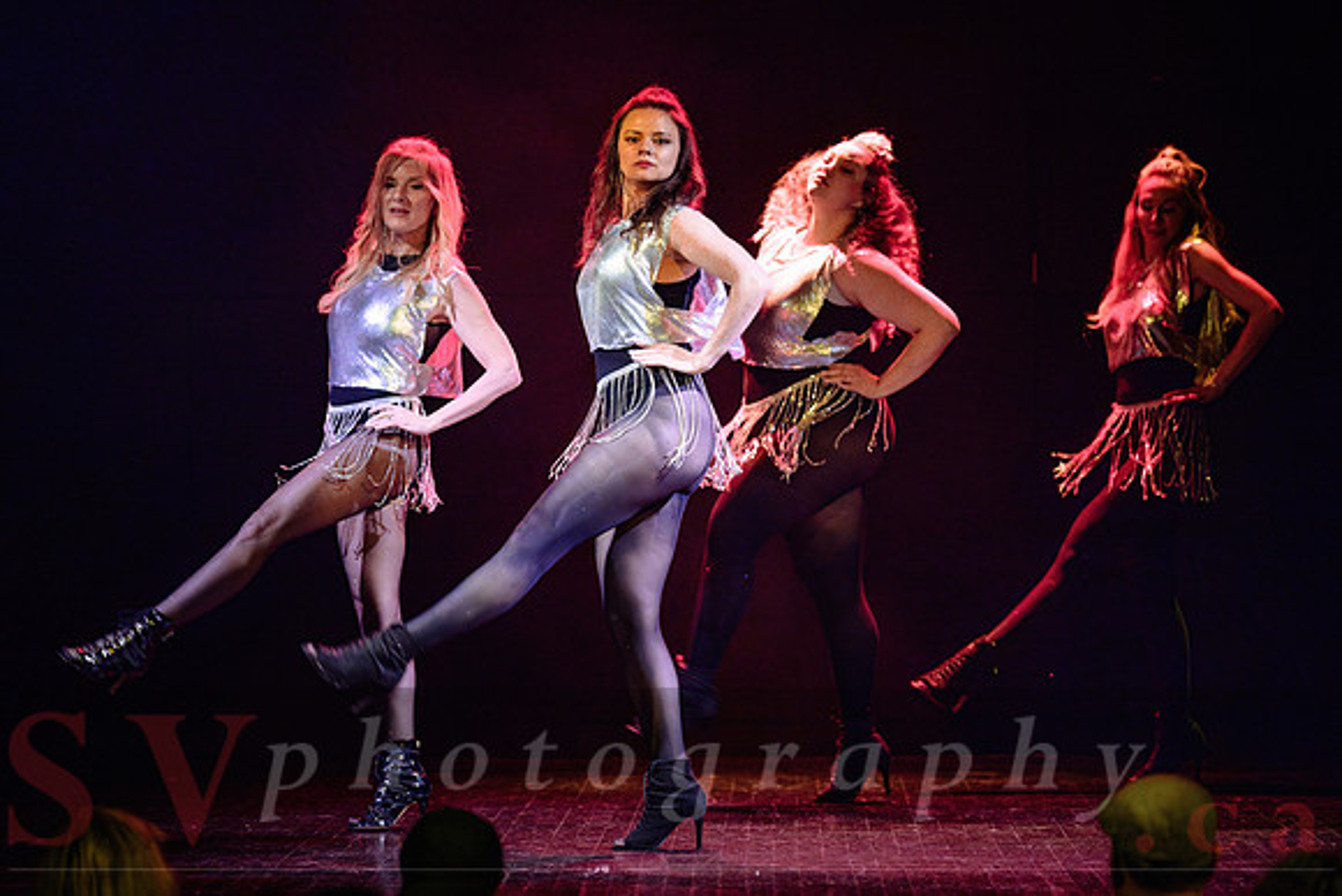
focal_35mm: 174
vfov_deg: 7.9
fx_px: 6498
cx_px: 633
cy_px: 423
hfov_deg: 11.8
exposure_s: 1/200
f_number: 2.8
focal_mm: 165
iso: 1600
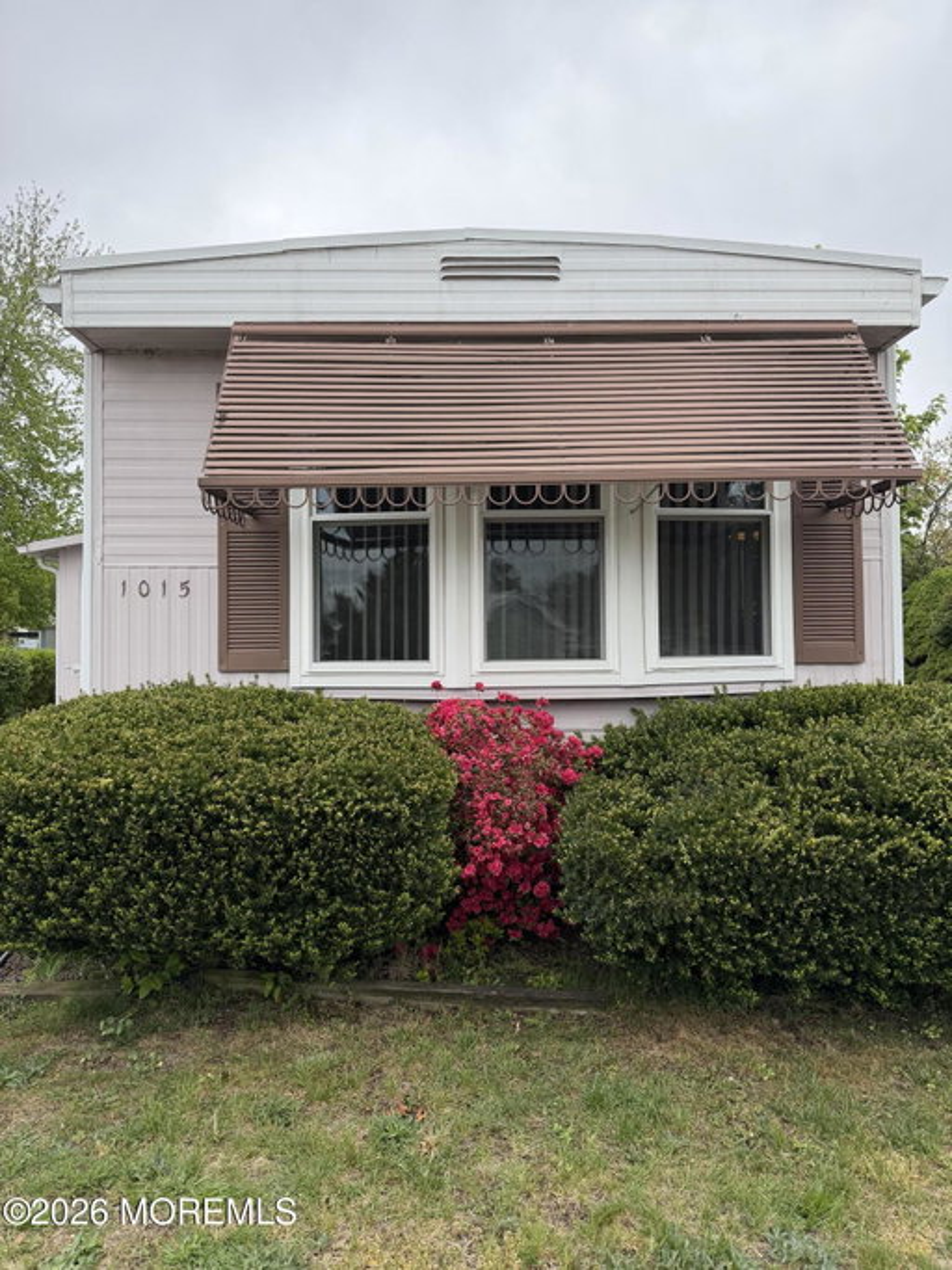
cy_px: 635
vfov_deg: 71.6
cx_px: 476
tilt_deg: +1.4
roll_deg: -0.2
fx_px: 880
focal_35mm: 24
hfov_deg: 56.8
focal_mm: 6.76
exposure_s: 1/1653
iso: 100
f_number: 1.78
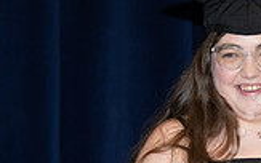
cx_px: 375
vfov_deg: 2.5
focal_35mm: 533
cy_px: 124
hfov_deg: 3.9
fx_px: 3793
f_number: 5.6
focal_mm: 120
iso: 640
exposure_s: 1/80
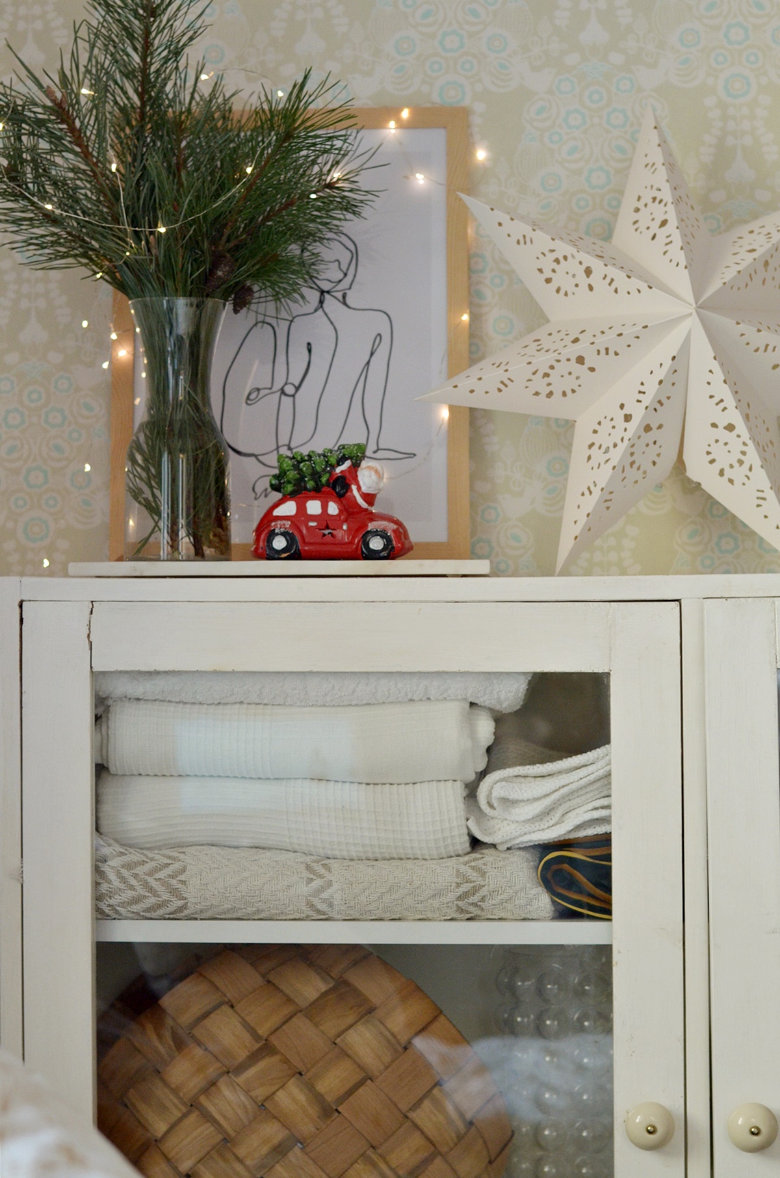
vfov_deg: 27.0
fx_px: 2449
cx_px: 390
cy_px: 589
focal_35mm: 75
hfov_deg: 18.1
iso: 1000
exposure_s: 1/125
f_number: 2.8
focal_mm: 50
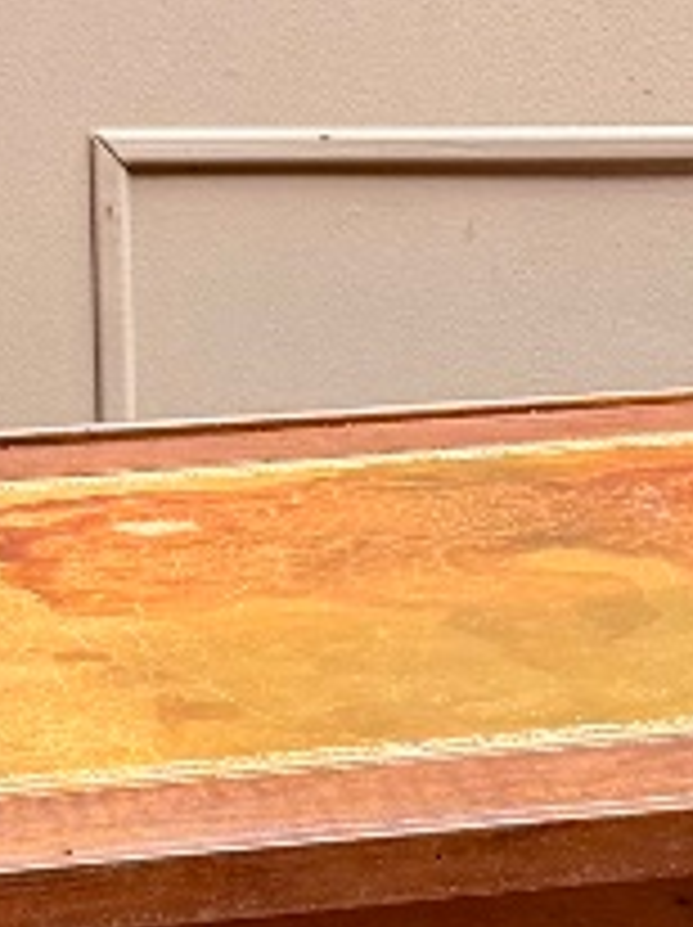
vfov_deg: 14.1
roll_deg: +1.0
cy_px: 522
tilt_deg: -13.2
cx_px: 513
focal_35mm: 140
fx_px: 3745
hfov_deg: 10.6
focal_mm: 6.76
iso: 200
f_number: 1.78
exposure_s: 1/121
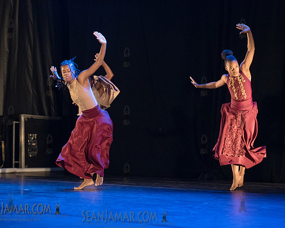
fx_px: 591
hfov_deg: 27.1
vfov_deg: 21.9
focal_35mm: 70
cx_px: 113
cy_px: 108
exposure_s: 1/250
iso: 5000
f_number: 2.8
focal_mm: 58
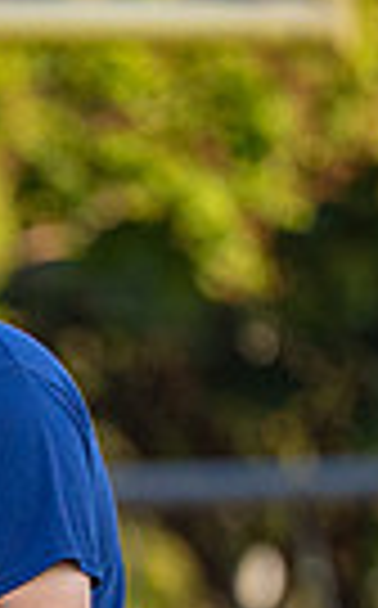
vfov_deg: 1.5
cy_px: 741
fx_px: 22885
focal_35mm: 1384
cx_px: -235
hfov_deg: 0.9
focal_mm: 200
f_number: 2.8
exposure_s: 1/2500
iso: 400
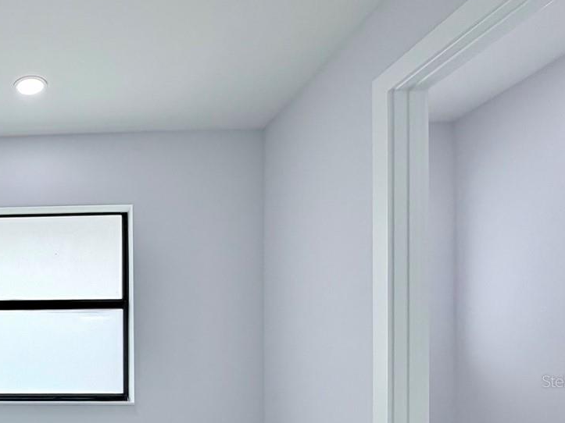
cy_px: 381
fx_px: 506
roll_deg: +1.1
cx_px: -9
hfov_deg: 47.6
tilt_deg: -0.2
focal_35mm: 31
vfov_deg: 41.8
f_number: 2.2
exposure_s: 1/121
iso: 80
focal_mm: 2.22
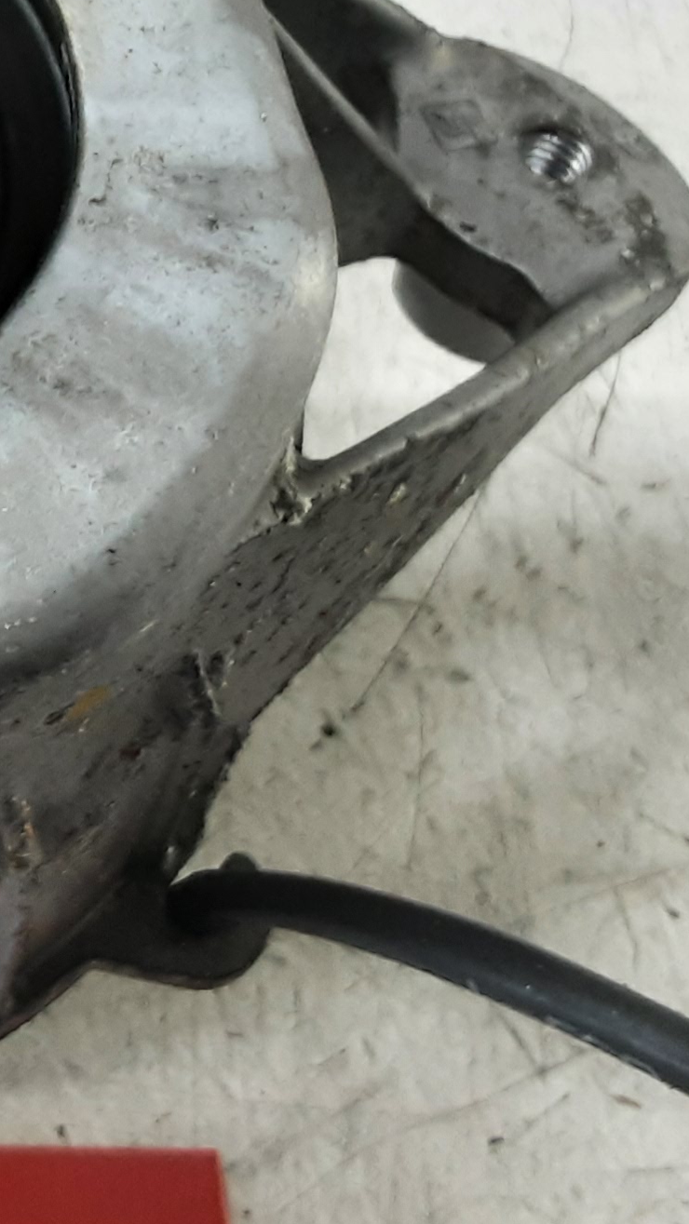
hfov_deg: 15.4
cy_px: 148
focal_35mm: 73
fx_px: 2370
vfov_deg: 28.0
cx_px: -314
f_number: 1.9
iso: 125
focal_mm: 2.91
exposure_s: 1/50
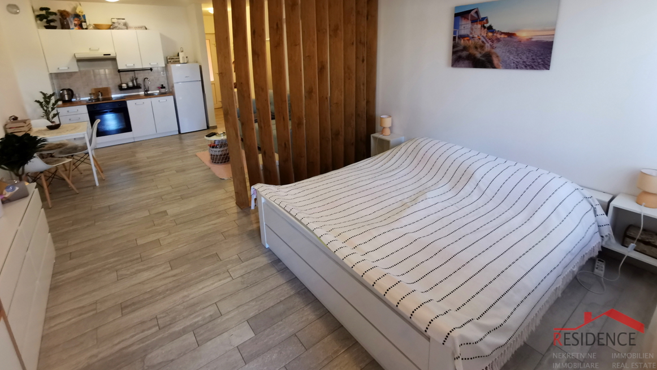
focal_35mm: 18
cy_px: 127
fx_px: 314
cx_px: 330
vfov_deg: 59.8
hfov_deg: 92.7
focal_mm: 2.35
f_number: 2.2
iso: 200
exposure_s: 1/30
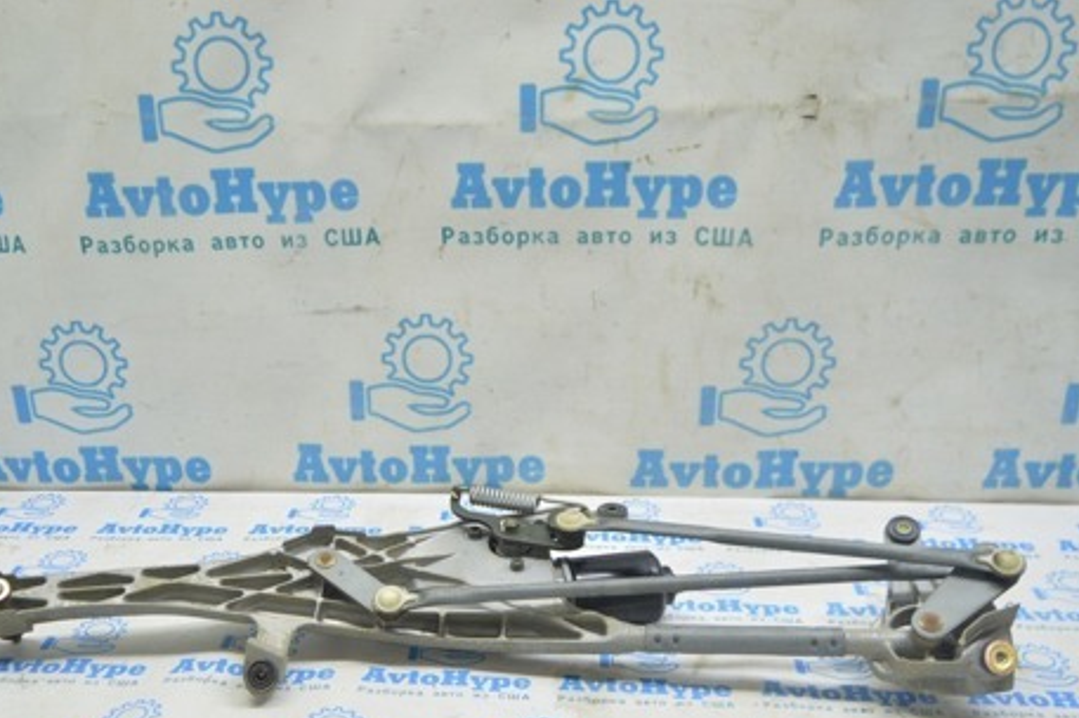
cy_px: 500
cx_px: 437
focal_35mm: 42
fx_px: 1258
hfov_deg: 46.2
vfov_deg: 31.5
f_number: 3.5
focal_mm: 20
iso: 400
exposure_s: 1/40
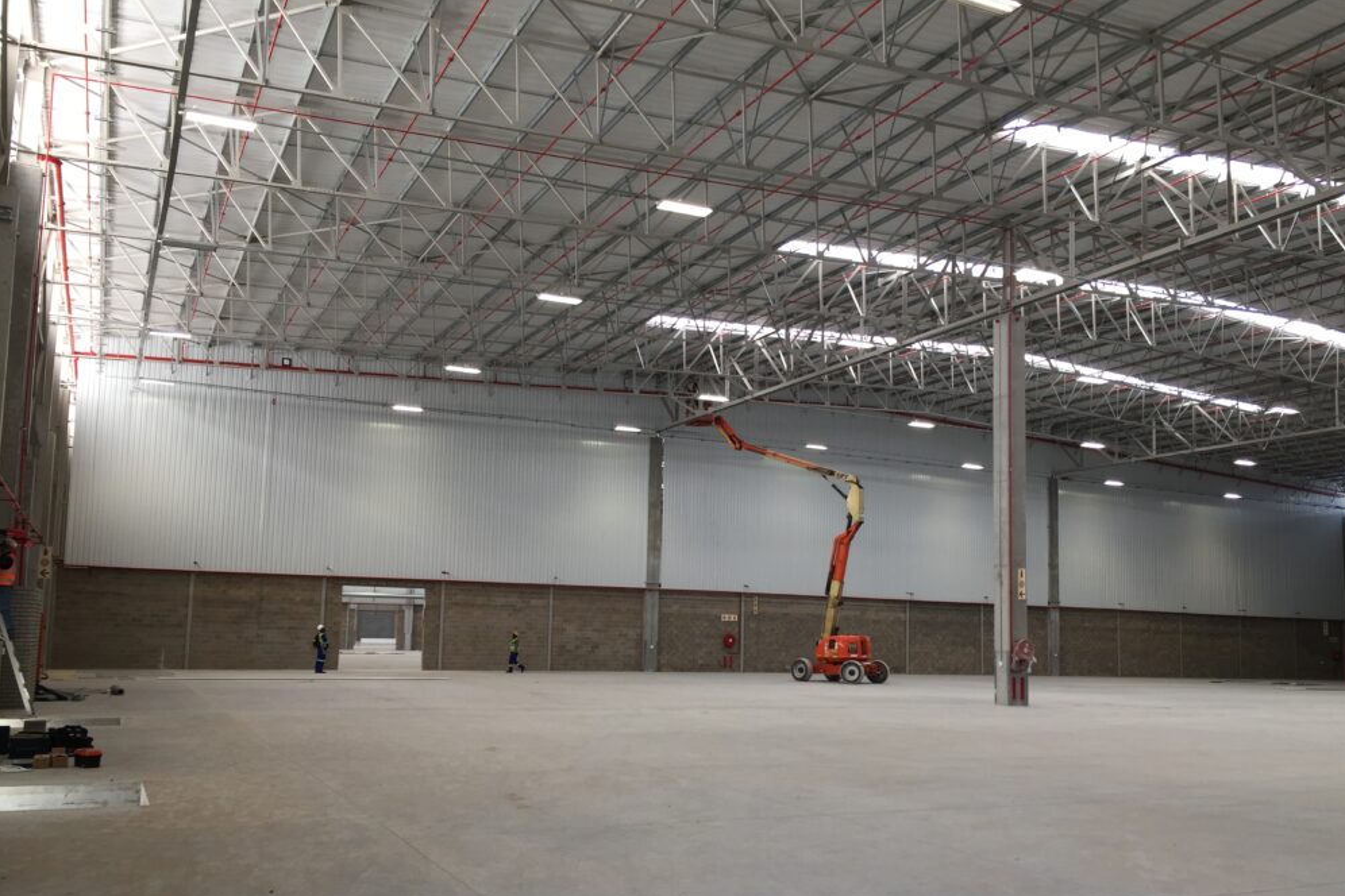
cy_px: 514
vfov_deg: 42.2
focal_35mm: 31
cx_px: 690
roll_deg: -2.5
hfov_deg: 60.3
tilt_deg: +4.4
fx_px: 1158
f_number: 2.2
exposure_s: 1/50
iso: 32
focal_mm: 4.15
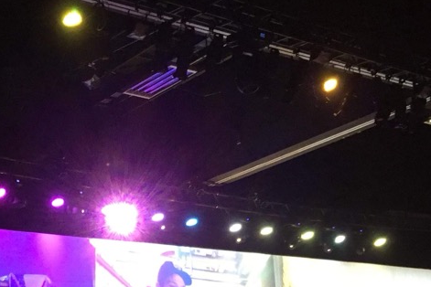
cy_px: 399
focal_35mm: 82
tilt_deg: +4.7
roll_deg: +4.5
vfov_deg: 15.6
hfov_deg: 24.5
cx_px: 109
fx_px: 982
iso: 160
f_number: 2.2
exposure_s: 1/30
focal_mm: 4.15
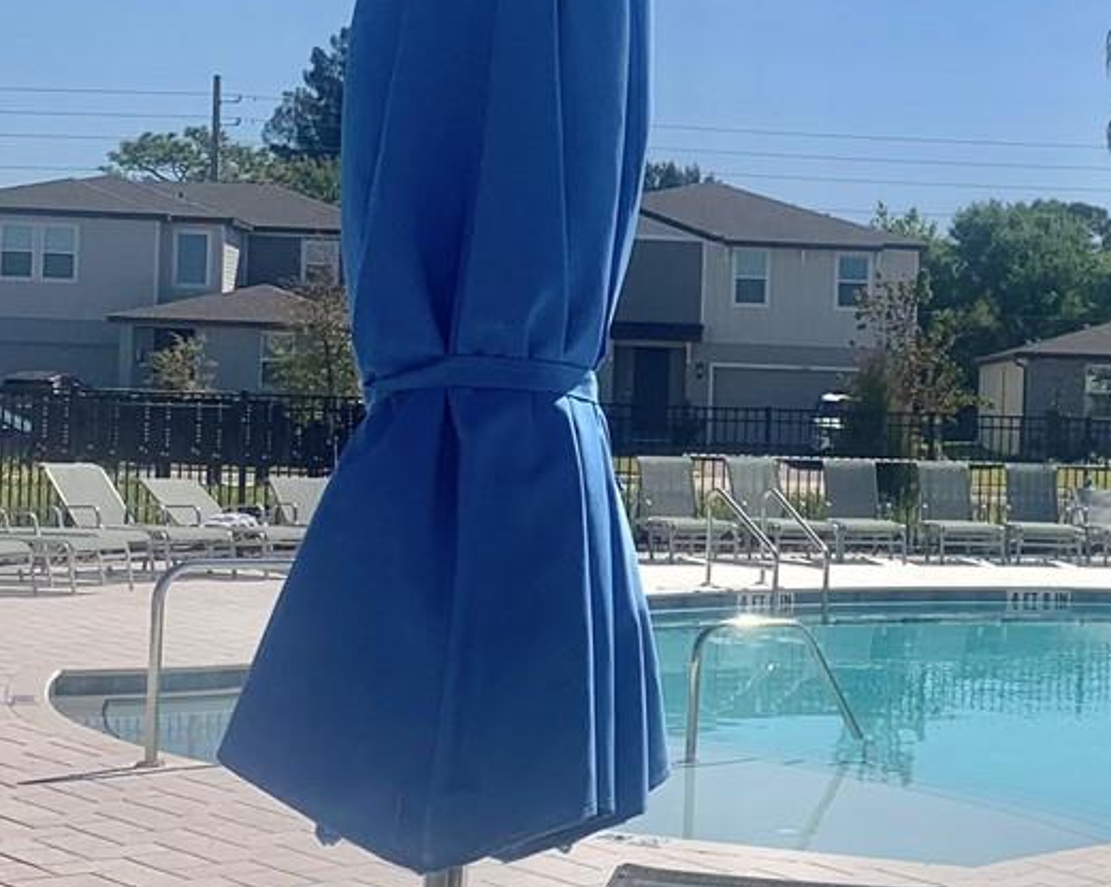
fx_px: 2563
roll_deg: -1.8
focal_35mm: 78
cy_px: 405
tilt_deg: +1.0
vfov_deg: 19.6
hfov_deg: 23.4
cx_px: 1126
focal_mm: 4.25
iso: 25
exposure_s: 1/6061
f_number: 1.8
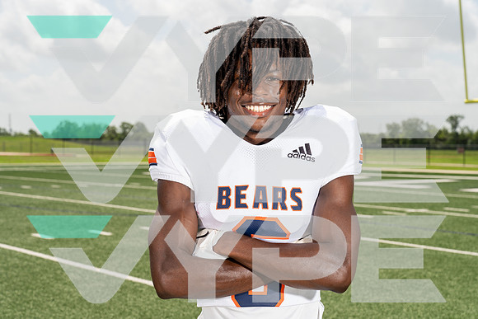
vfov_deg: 20.3
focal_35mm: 67
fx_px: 890
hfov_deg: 30.1
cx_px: 239
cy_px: 160
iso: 100
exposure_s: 1/250
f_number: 8
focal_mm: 67
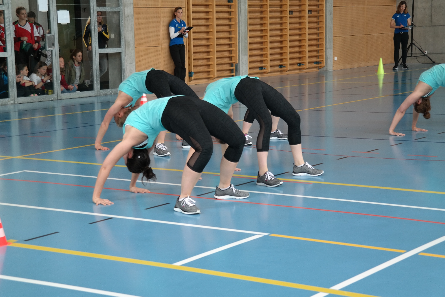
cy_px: 148
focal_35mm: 84
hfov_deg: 24.2
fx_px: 1038
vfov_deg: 16.3
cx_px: 222
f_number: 5.6
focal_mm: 55
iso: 400
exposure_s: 1/80
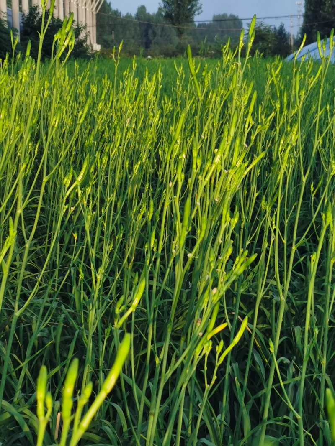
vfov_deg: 24.7
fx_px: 1020
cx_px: 168
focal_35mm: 79
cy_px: 223
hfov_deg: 18.7
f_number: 1.8
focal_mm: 5.58
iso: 50
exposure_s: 1/1152
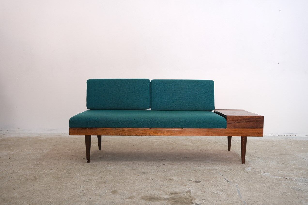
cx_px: 154
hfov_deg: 51.9
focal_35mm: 37
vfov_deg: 35.9
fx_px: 317
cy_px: 102
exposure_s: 1/38
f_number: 4
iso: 800
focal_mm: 24.7
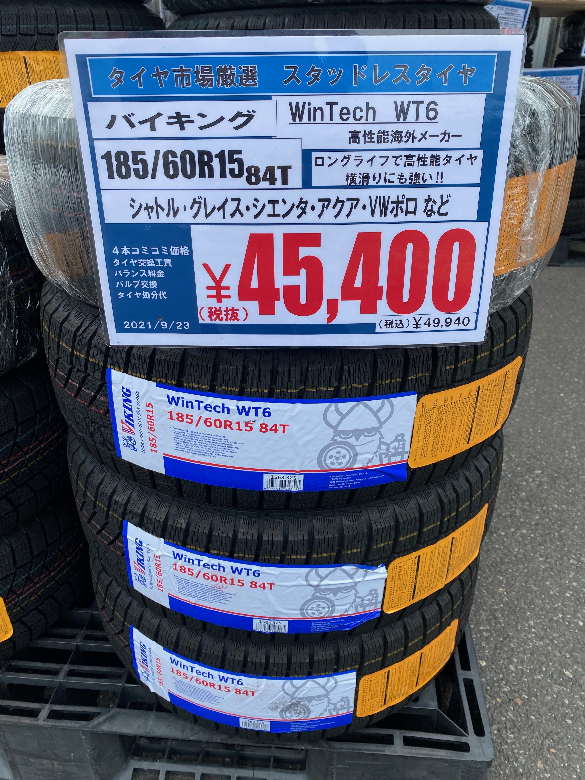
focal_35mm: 26
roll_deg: -0.4
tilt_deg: -28.4
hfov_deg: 53.1
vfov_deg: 67.3
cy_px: 390
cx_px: 292
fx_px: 586
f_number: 1.8
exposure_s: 1/949
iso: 32
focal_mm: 4.2
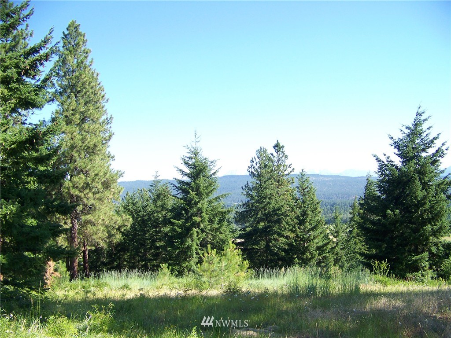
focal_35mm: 36
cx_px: 226
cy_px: 169
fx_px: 469
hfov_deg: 51.4
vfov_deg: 39.7
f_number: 2.8
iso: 64
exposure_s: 1/250
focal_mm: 5.85
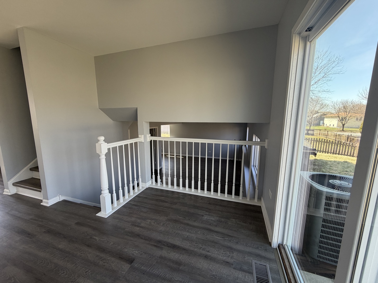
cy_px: 142
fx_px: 153
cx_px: 189
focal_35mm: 14
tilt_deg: -7.8
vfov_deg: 85.7
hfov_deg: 102.1
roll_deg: +0.4
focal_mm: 2.22
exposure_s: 1/121
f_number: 2.2
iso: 64
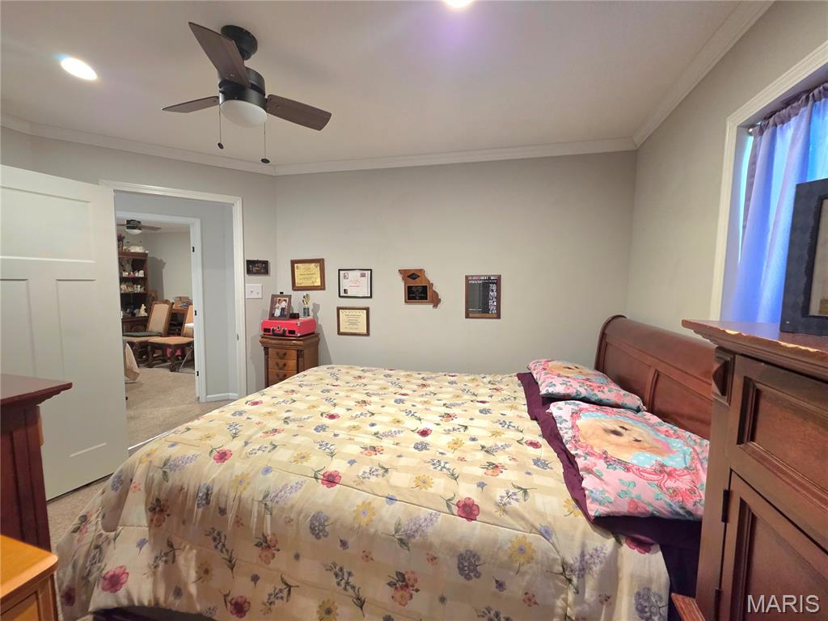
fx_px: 311
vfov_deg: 89.9
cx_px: 414
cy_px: 310
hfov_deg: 106.2
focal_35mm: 13
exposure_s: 1/60.2
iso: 400
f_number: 1.9
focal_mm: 2.2
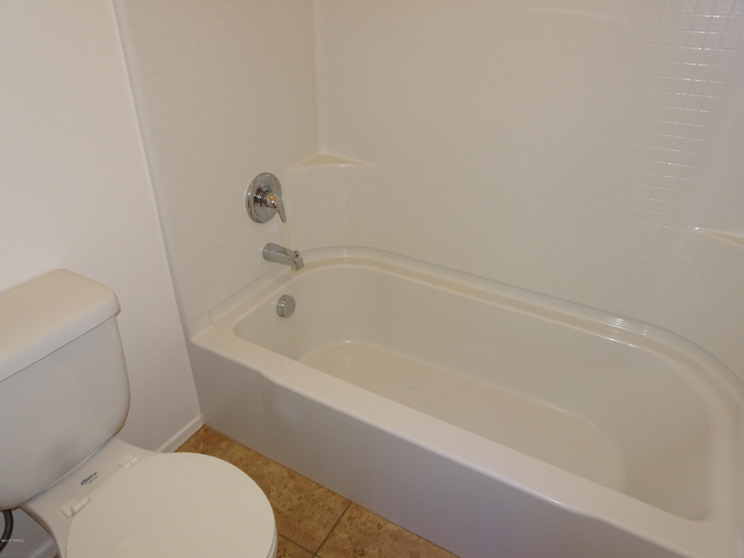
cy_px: 279
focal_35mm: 24
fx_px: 516
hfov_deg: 71.6
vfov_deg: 56.8
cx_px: 372
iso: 200
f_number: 5
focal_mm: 4.1
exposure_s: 1/30
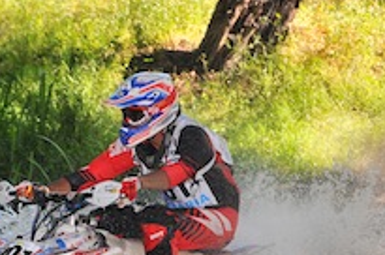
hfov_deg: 17.7
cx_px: 83
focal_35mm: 115
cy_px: 200
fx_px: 1229
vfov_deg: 11.8
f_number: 5
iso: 400
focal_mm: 35
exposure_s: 1/320
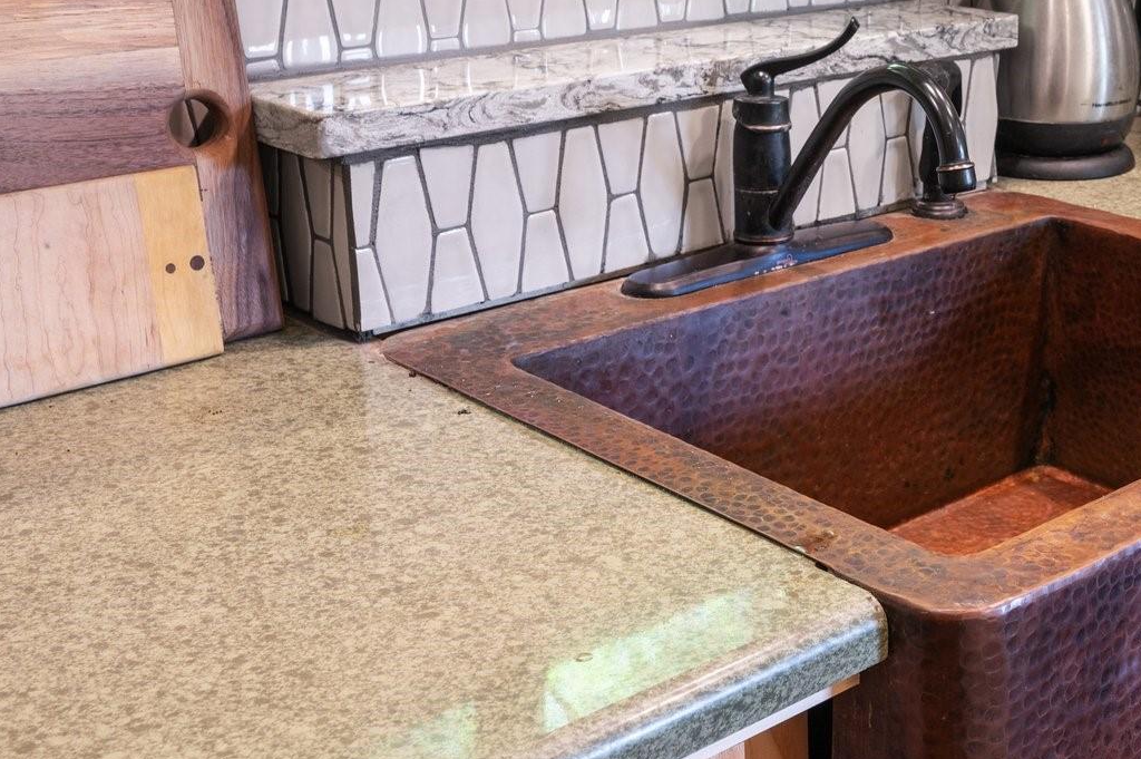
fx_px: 1678
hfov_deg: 35.6
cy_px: 185
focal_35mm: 53
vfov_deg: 25.2
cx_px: 994
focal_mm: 26.5
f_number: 8
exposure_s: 1/5
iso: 200
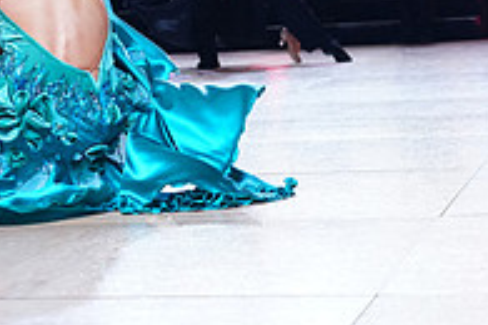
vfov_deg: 8.9
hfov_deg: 13.2
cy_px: -89
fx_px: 2060
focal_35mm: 152
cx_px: -75
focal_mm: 51
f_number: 4
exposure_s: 1/500
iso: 1250
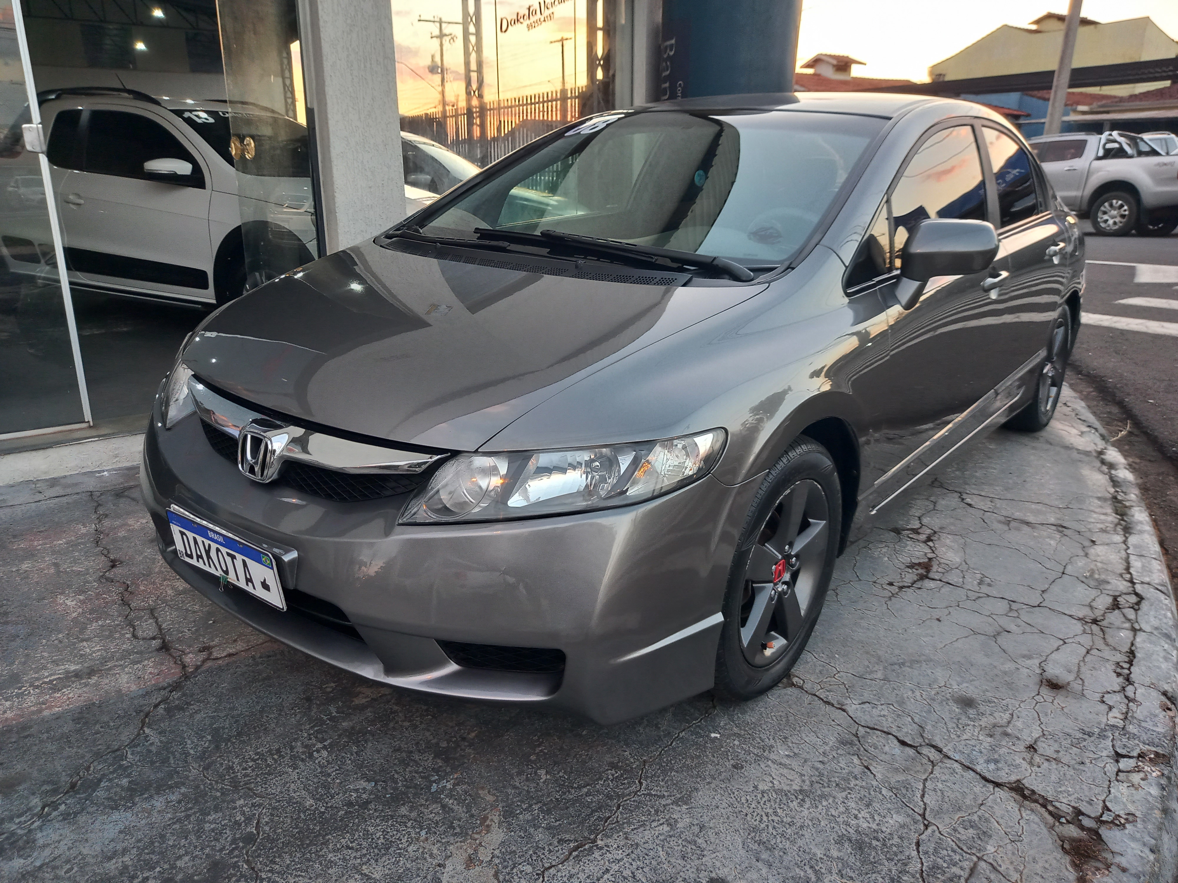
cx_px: 589
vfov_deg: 54.9
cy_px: 442
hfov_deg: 69.4
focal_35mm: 25
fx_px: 851
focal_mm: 4.6
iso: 160
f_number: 2
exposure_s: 1/60
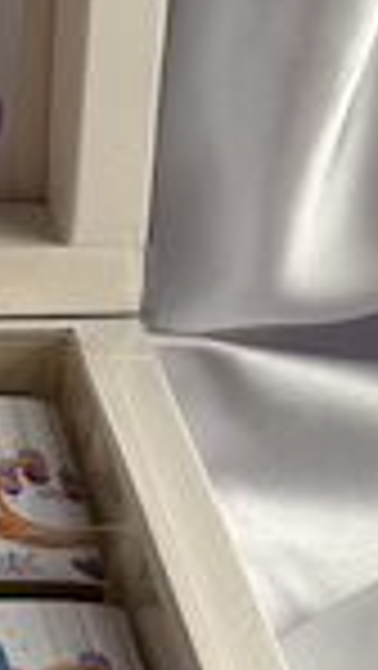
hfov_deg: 8.0
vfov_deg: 15.2
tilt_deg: -30.9
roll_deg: -2.0
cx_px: -562
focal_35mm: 140
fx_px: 2490
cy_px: 144
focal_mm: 6.86
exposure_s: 1/243
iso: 64
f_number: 1.78
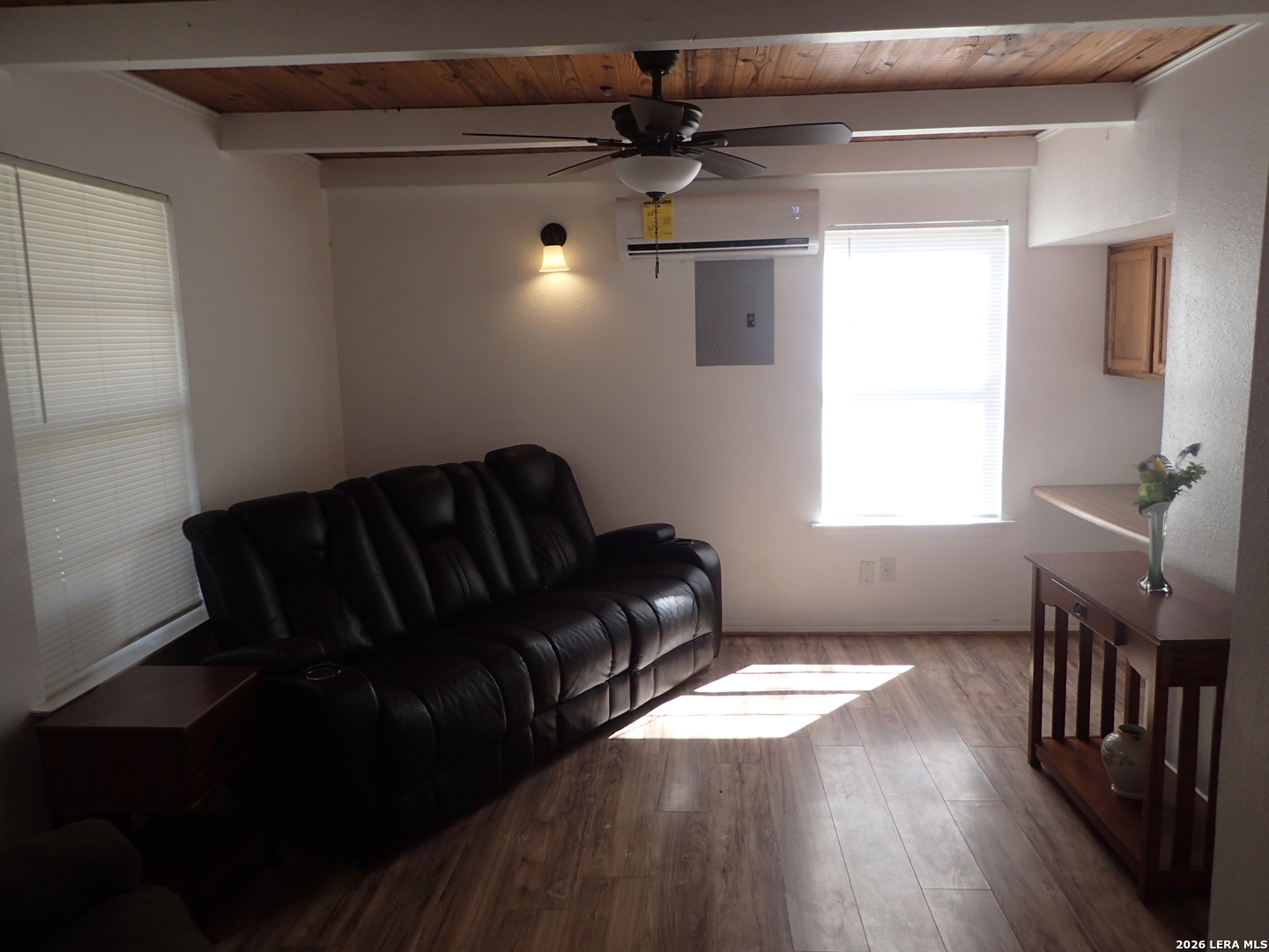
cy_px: 476
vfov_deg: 54.9
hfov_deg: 69.4
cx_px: 634
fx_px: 916
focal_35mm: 25
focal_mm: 4.5
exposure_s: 1/125
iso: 100
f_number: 2
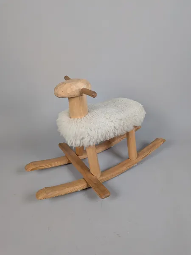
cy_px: 128
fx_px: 177
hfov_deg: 56.8
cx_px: 96
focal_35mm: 24
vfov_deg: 71.6
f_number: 1.7
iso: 43
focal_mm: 4.53
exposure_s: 1/50
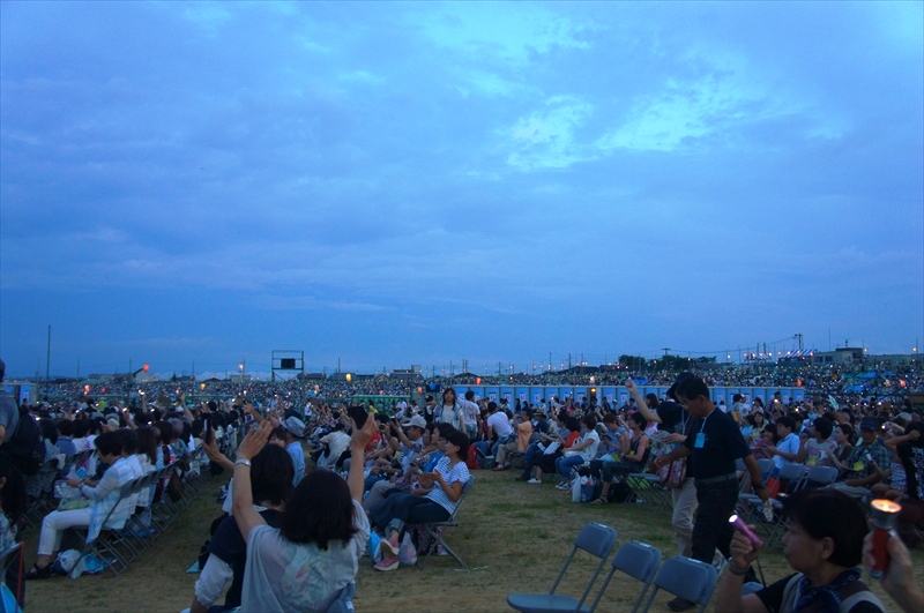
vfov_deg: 38.3
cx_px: 462
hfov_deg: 55.2
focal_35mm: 34
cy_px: 306
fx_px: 884
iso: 800
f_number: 4
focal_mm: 23
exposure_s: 1/160
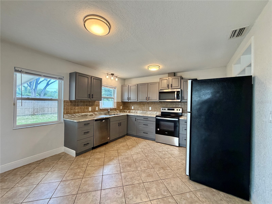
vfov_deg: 85.7
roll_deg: -0.7
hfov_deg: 102.1
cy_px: 102
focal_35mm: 14
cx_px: 136
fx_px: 110
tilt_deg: -0.1
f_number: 2.2
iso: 320
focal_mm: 2.22
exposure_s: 1/120
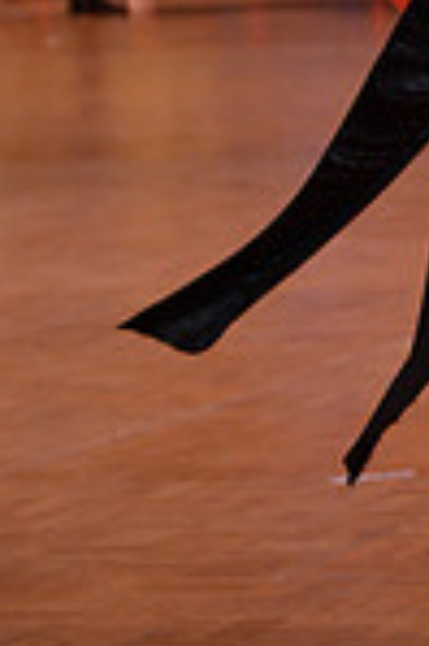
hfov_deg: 4.5
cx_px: 812
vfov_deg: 6.7
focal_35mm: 304
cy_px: -290
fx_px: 5446
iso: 1600
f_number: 4.5
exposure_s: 1/250
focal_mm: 78
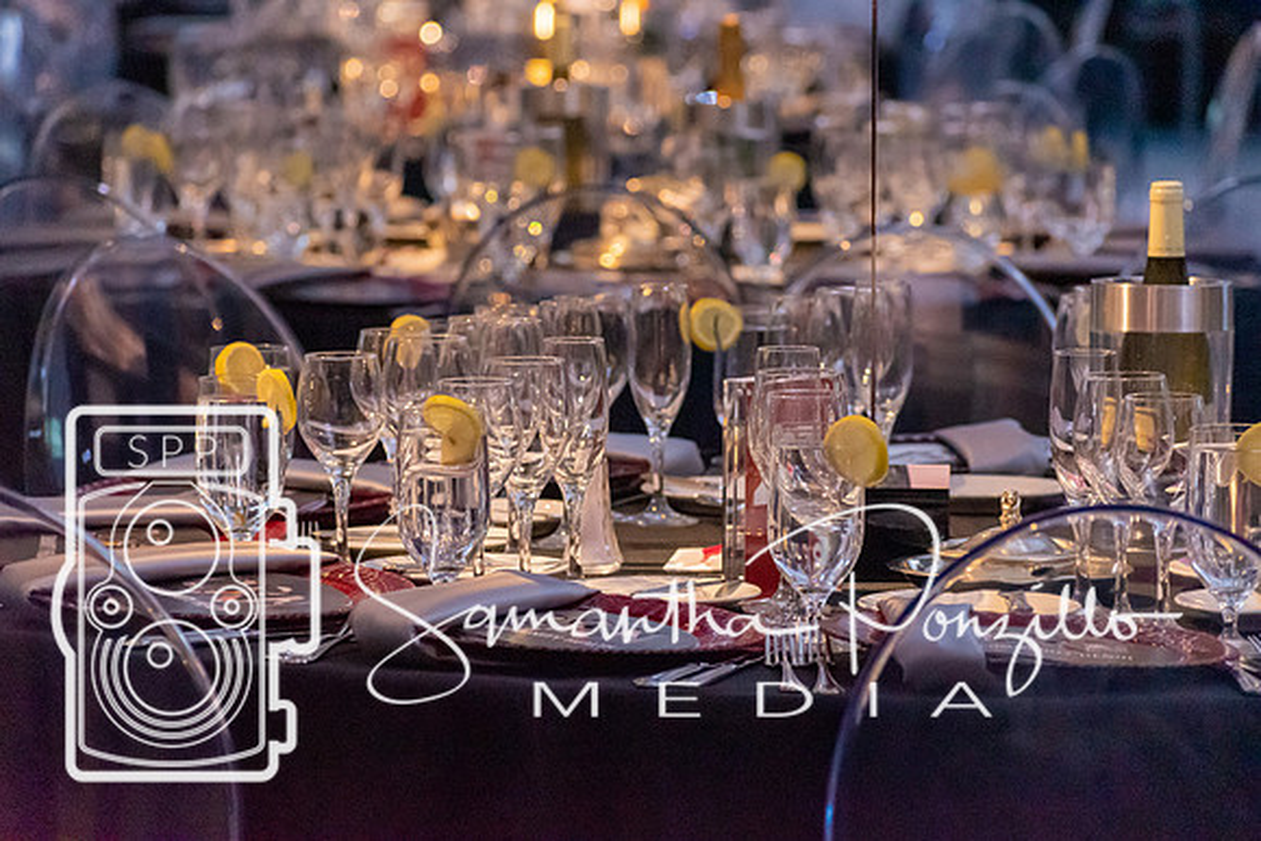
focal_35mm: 206
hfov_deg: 10.0
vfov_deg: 6.7
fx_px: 7223
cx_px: 630
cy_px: 420
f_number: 4.8
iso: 9000
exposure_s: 1/125
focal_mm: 135
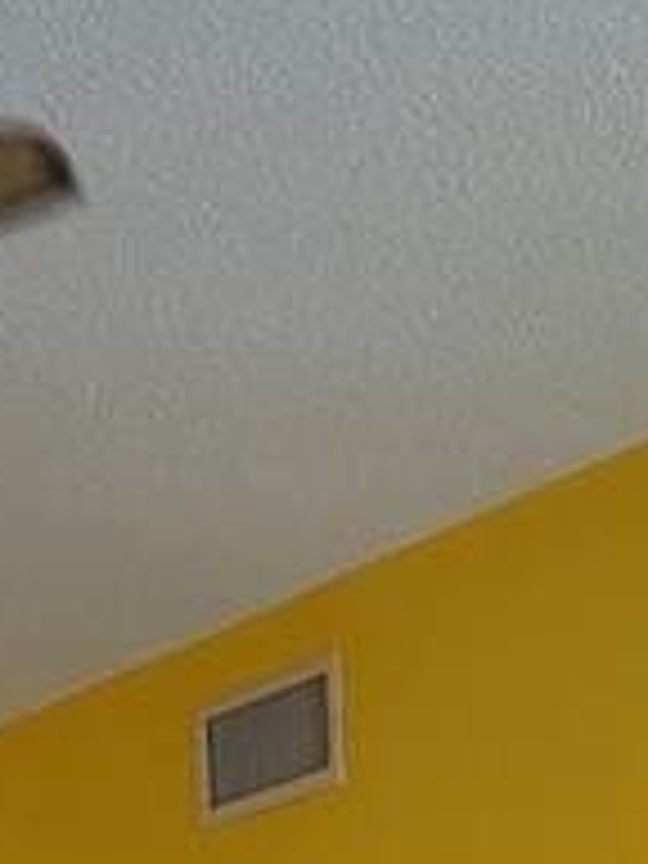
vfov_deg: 15.3
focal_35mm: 104
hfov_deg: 14.2
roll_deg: +2.8
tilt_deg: -7.5
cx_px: 184
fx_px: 2596
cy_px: 1714
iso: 200
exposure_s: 1/60
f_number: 1.8
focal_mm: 4.25
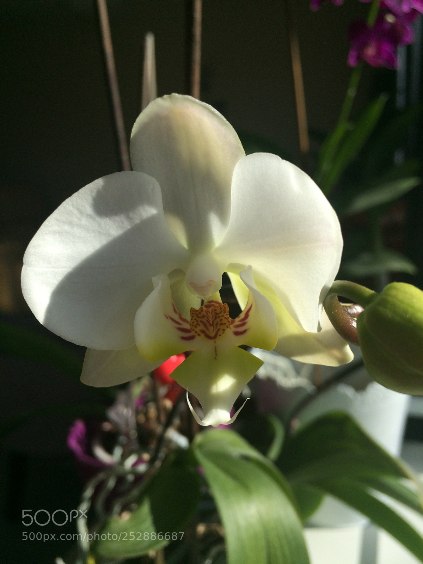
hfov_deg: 48.2
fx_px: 472
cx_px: 212
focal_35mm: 29
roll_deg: +1.9
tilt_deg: -14.6
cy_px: 282
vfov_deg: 61.7
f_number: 2.2
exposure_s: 1/1953
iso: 32
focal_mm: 4.15
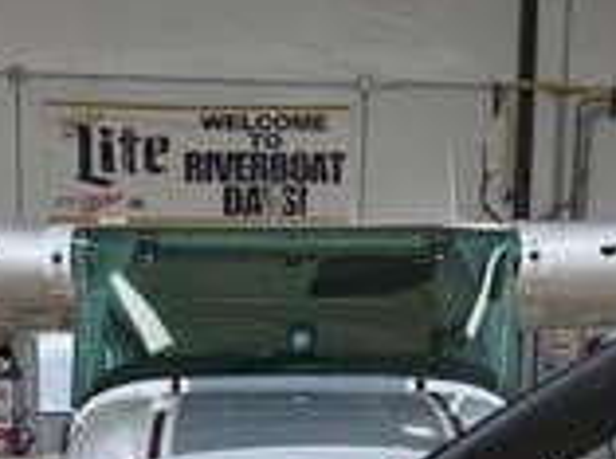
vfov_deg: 14.8
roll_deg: -0.5
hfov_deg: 21.3
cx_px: 208
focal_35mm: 92
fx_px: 1633
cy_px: 706
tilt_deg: -10.0
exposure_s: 1/367
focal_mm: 6.76
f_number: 1.78
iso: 80
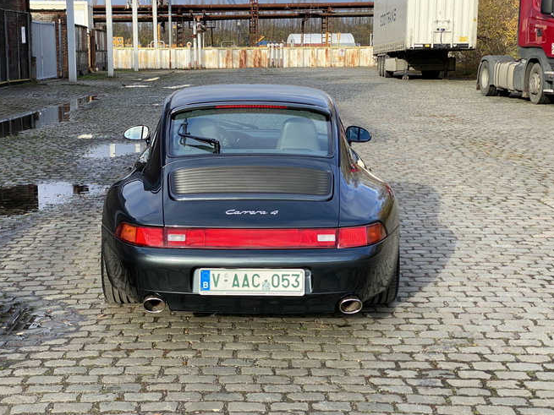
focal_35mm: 61
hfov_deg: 31.7
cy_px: 199
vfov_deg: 24.0
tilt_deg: -8.8
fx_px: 976
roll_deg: -0.6
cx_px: 246
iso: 20
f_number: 2
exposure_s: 1/436
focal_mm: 6
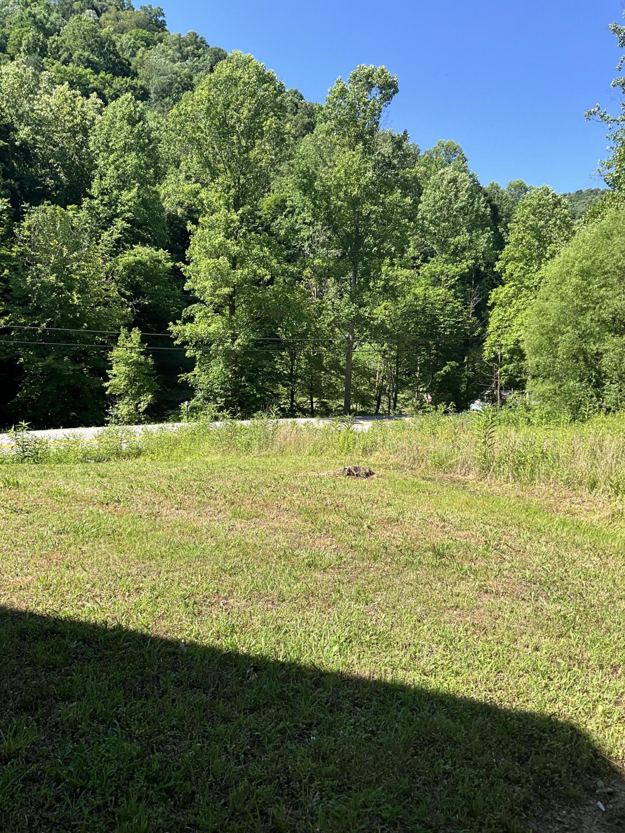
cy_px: 416
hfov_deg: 48.2
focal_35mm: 29
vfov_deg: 61.7
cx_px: 312
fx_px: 698
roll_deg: -2.8
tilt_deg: -2.5
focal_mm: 3
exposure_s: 1/709
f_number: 1.8
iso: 25
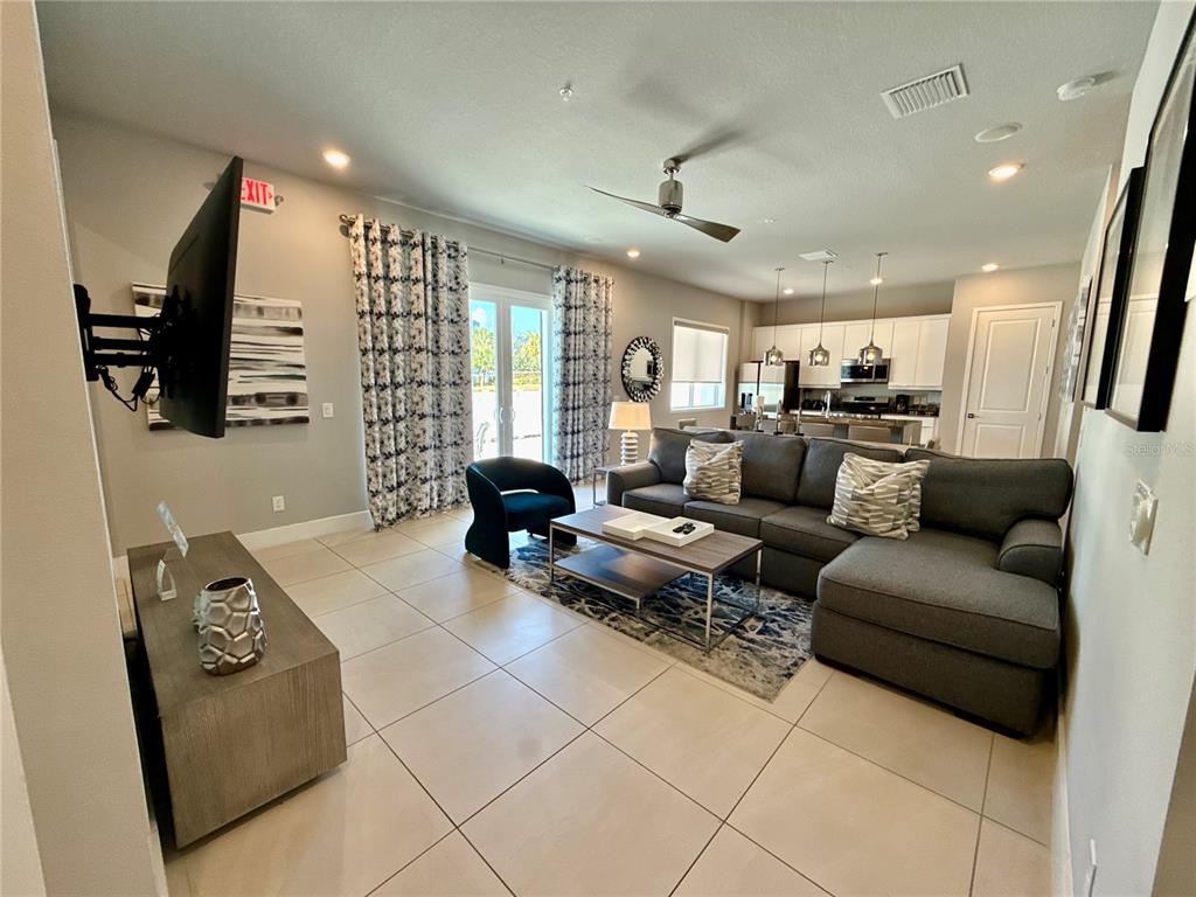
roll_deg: -1.0
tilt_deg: -6.8
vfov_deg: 85.7
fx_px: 484
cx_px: 598
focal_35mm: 14
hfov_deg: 102.1
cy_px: 448
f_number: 2.2
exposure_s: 1/120
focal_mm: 2.22
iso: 160
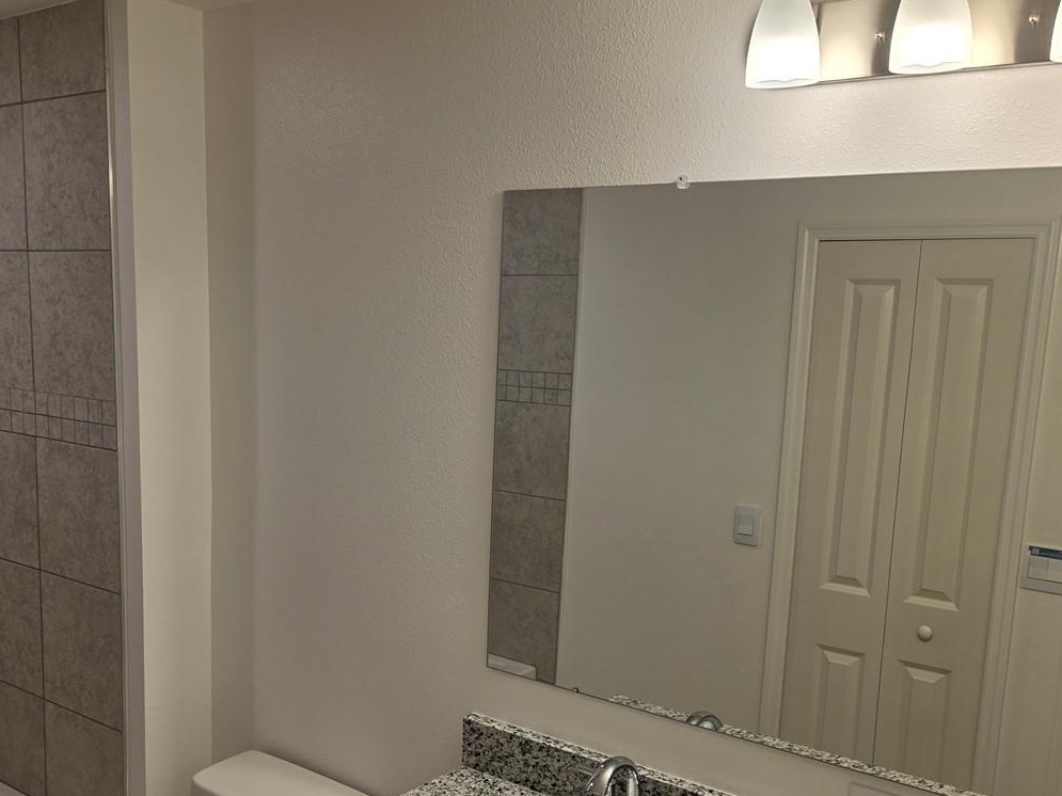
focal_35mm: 37
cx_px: 406
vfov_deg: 38.5
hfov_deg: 49.7
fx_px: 1135
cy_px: 484
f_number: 1.4
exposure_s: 1/120
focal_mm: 6.5
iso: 20
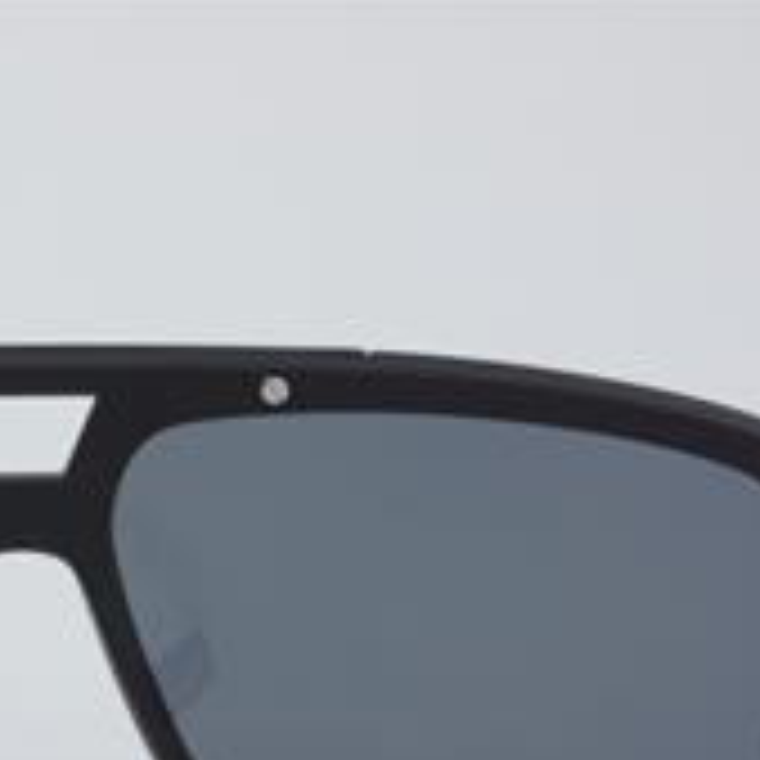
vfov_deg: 12.8
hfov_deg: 12.7
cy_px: 589
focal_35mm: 136
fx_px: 3378
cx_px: 22
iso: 100
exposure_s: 1/4
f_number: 32
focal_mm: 45
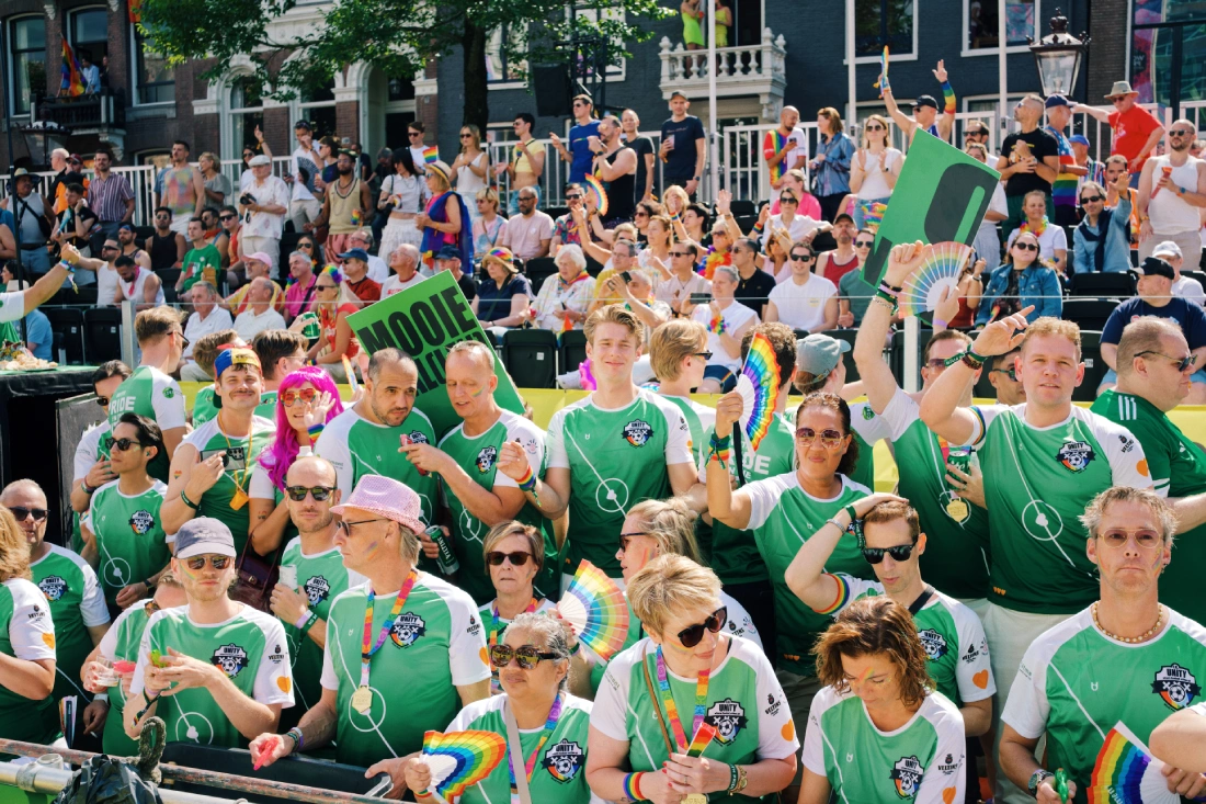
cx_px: 603
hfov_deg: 47.4
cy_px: 402
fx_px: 1373
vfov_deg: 32.6
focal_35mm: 41
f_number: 3.6
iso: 160
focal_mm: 27
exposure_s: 1/450
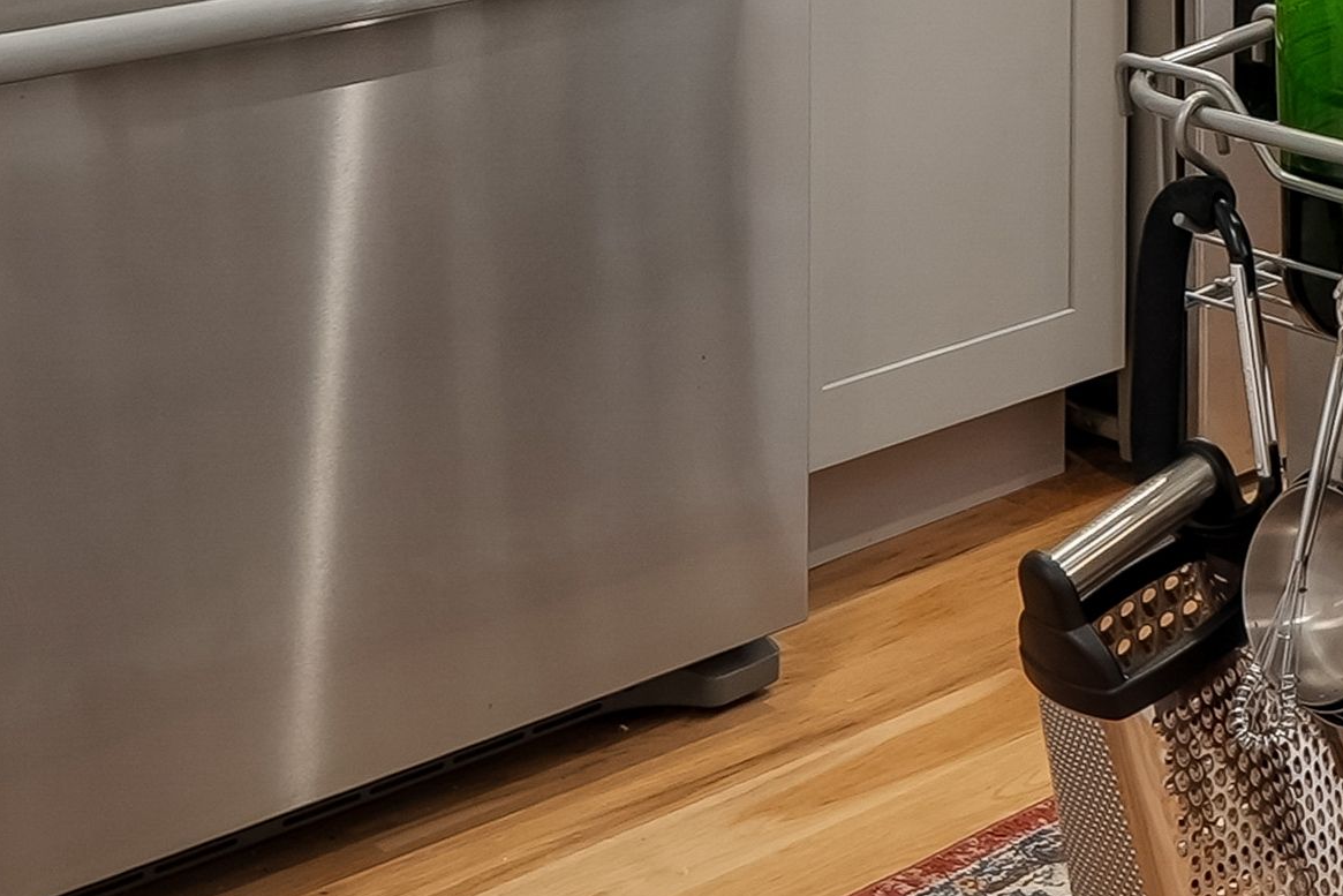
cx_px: 1212
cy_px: -739
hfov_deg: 22.3
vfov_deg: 13.7
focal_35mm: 89
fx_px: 3320
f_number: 11
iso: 100
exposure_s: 1/2.5
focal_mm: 12
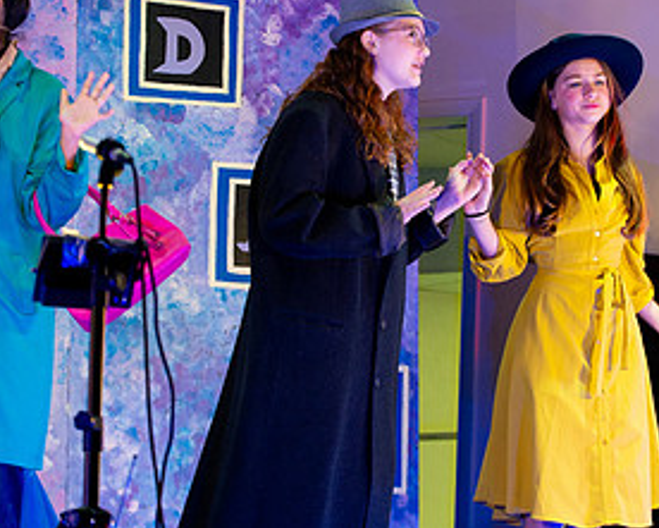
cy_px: 259
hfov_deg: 14.0
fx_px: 2692
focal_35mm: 138
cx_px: 349
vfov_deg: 11.2
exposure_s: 1/60
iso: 1000
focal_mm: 70
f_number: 5
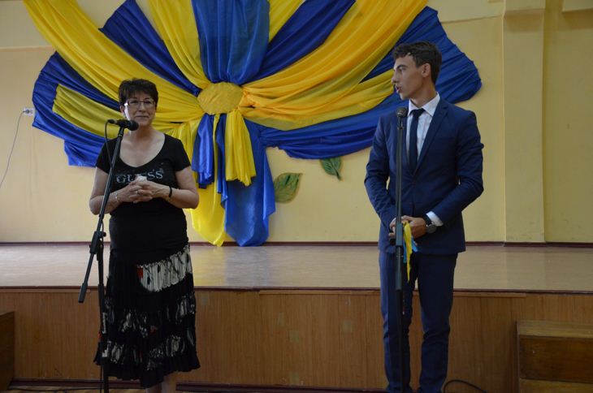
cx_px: 296
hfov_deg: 41.2
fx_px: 789
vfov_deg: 28.0
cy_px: 196
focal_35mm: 48
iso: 1600
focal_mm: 32
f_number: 4
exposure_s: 1/80
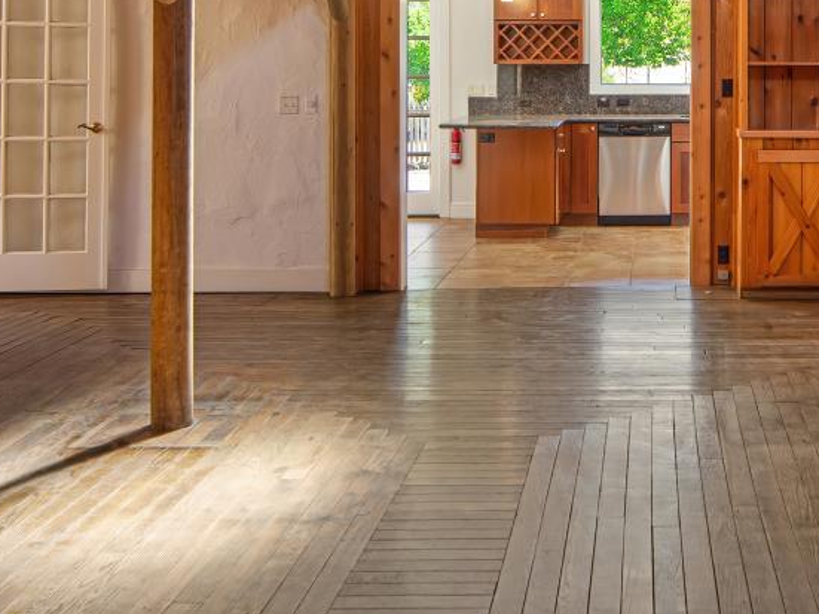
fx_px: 1301
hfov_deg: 33.8
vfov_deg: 25.6
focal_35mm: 55
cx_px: 664
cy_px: 46
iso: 100
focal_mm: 14
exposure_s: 1/13
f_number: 2.8
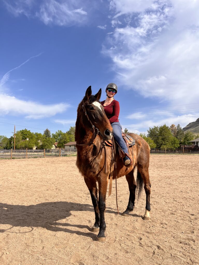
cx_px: 100
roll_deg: +0.9
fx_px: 199
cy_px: 132
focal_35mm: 26
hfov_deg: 53.1
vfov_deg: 67.3
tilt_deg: +2.7
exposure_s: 1/4016
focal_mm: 5.1
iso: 50
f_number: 1.6
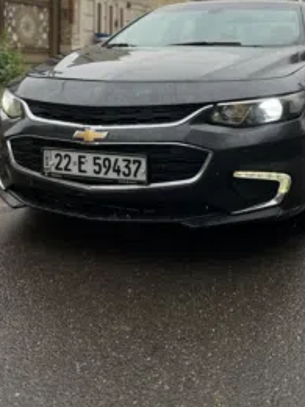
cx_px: 205
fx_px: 470
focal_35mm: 40
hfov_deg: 35.6
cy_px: 95
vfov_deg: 45.0
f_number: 1.5
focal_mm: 5.7
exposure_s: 1/313
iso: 50
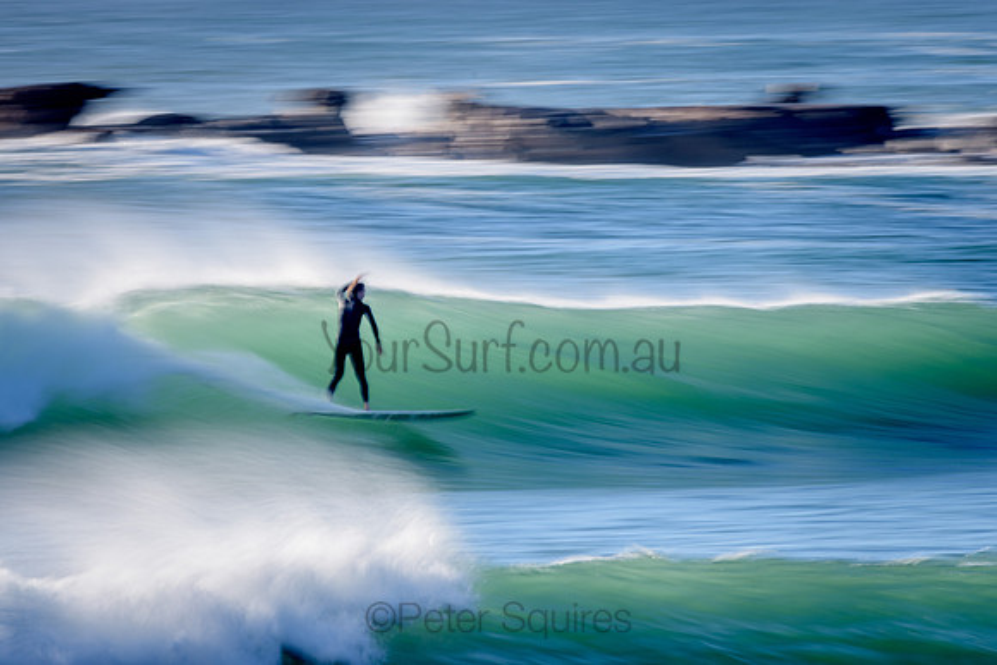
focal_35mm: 654
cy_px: 230
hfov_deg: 3.2
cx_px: 345
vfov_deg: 2.1
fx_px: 18108
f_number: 13
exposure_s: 1/10
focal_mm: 500
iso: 31
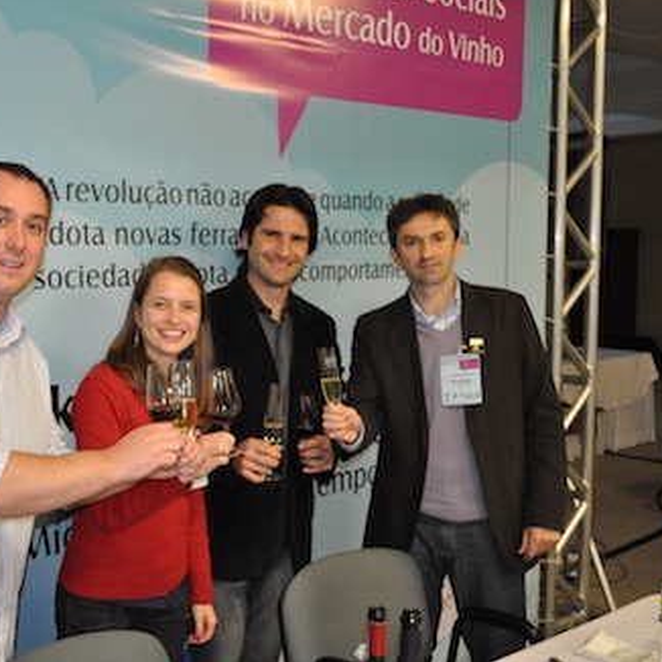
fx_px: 930
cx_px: 185
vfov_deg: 39.2
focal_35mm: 43
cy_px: 327
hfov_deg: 38.4
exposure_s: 1/60
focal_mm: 22
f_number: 4
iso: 1600
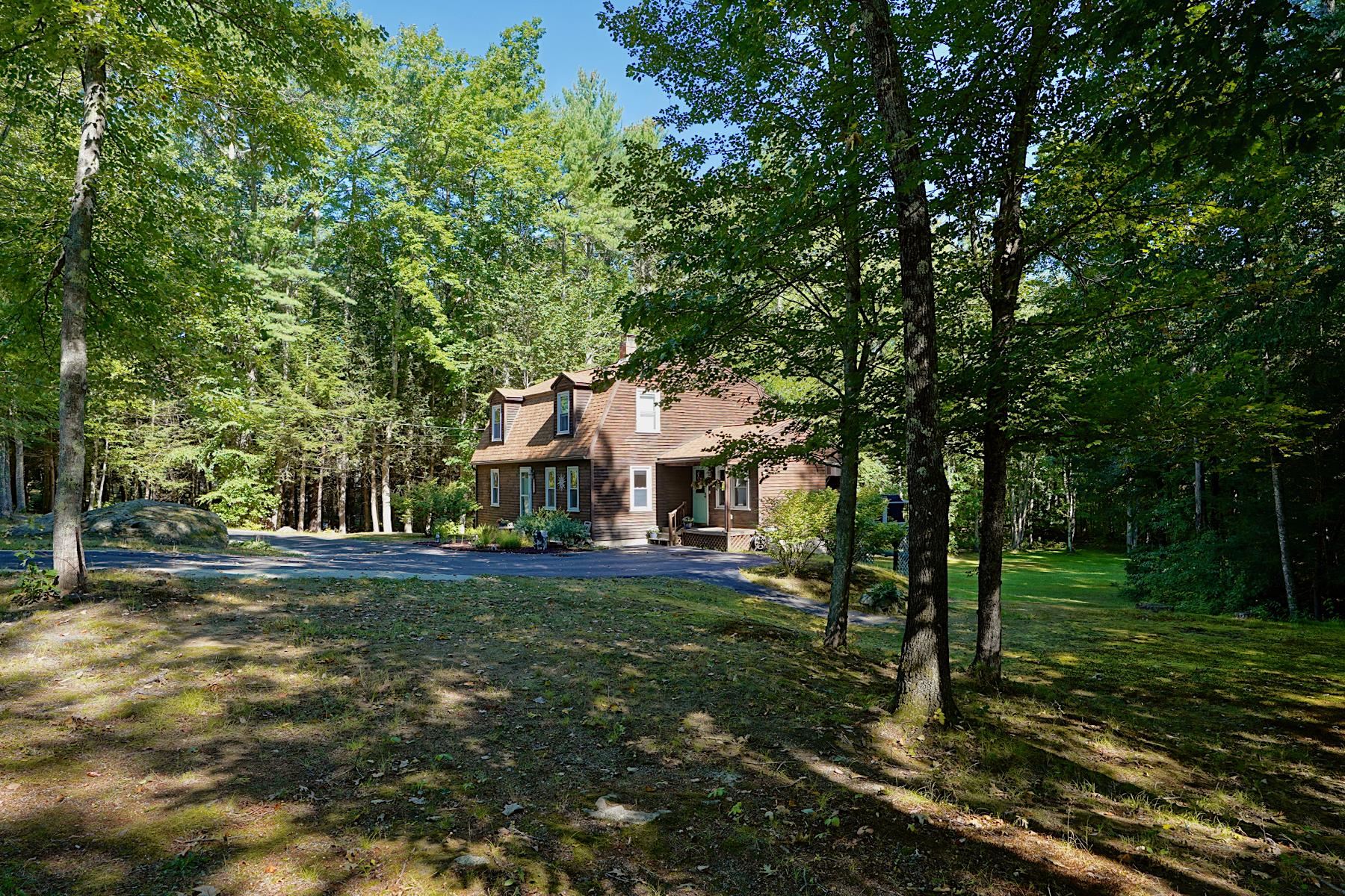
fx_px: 598
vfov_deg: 73.7
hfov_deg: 96.7
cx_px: 672
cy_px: 448
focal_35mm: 16
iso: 100
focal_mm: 16
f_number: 5
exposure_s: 1/100
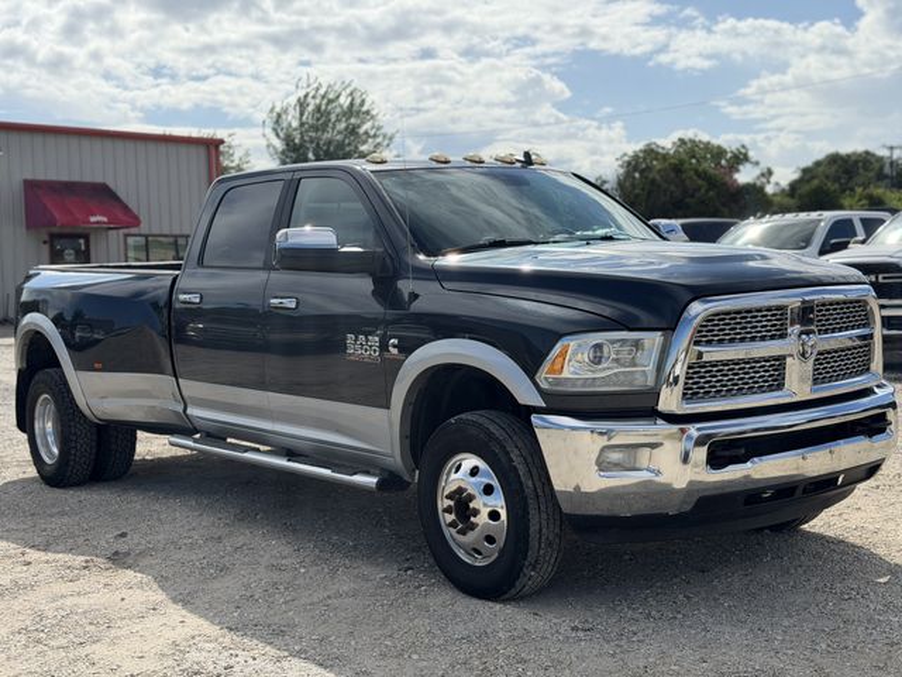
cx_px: 451
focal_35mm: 48
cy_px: 338
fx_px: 1251
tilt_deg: -2.3
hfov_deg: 39.7
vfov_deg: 30.3
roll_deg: +1.4
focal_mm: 6.76
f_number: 1.78
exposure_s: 1/8772
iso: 100
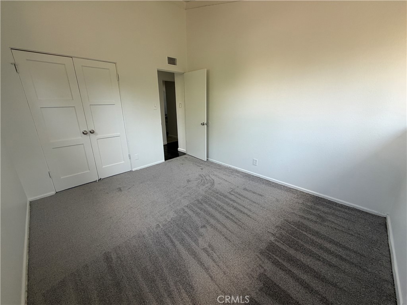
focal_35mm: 14
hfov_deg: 102.1
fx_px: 165
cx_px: 204
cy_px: 152
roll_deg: +0.8
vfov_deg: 85.7
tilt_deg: -18.4
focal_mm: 2.22
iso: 160
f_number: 2.2
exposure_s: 1/121
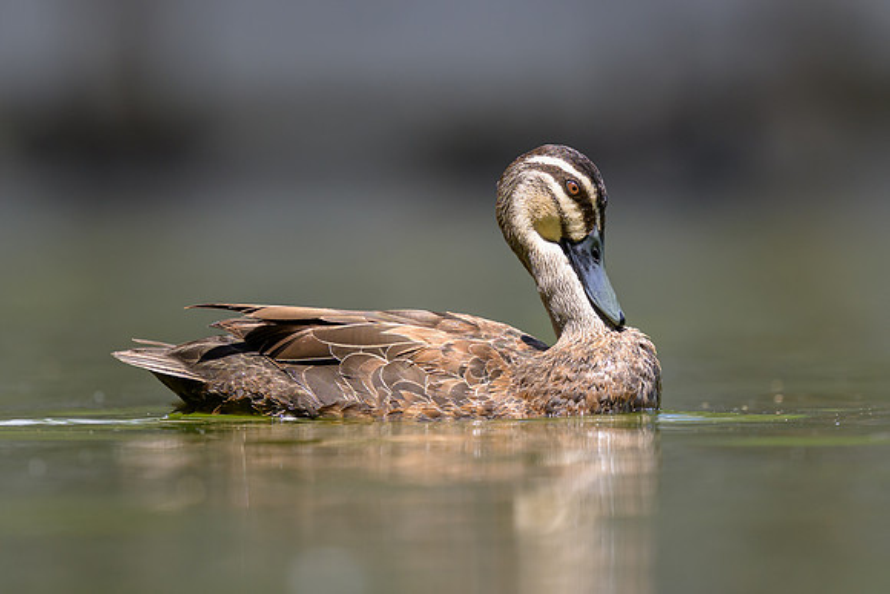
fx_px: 25638
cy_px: 179
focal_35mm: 1037
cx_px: 444
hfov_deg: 2.0
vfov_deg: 1.3
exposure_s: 1/2000
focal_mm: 400
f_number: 2.8
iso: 320
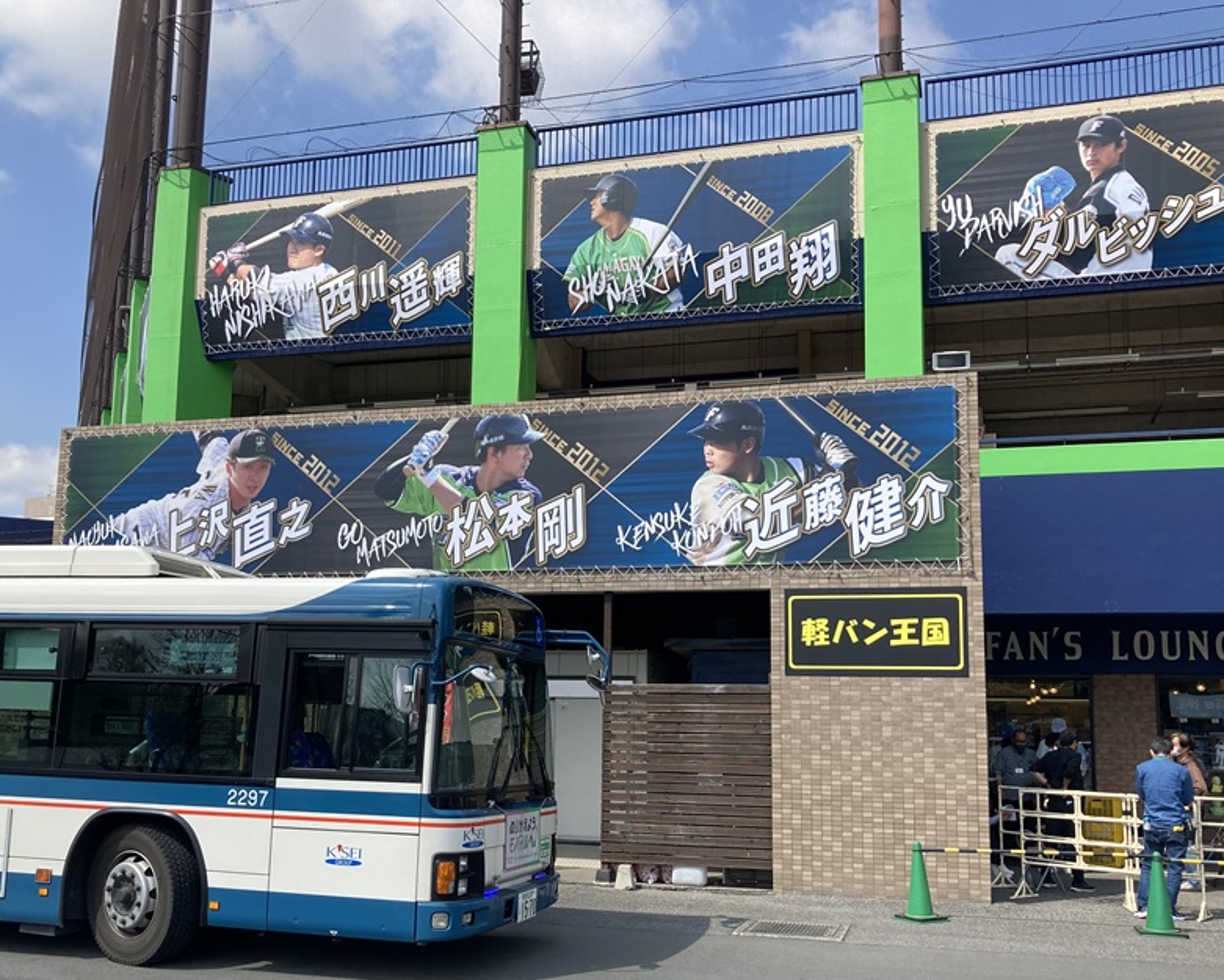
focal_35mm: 35
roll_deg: -1.7
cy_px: 564
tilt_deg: +8.1
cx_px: 572
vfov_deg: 42.1
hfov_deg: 51.5
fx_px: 1268
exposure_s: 1/1715
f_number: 1.8
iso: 20
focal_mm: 3.99
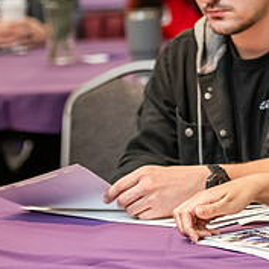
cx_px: 407
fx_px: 2198
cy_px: 34
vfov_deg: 7.0
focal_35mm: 250
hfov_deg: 6.9
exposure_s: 1/160
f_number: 3.2
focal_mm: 90
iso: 2000
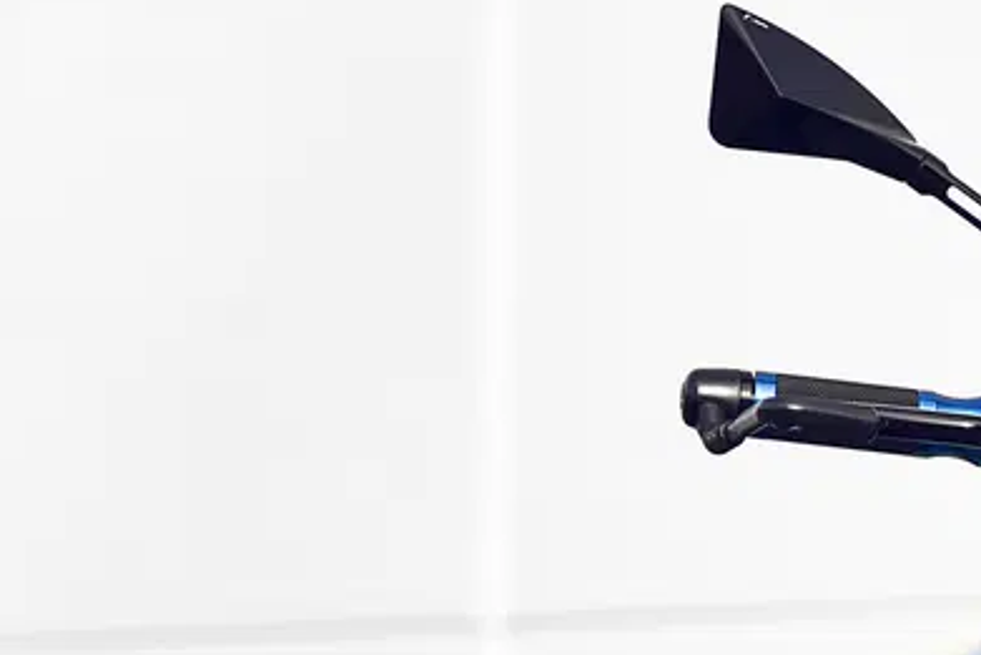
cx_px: 1047
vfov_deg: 4.3
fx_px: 8777
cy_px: 941
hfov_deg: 6.4
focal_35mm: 322
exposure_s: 1/500
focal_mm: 105
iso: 100
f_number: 4
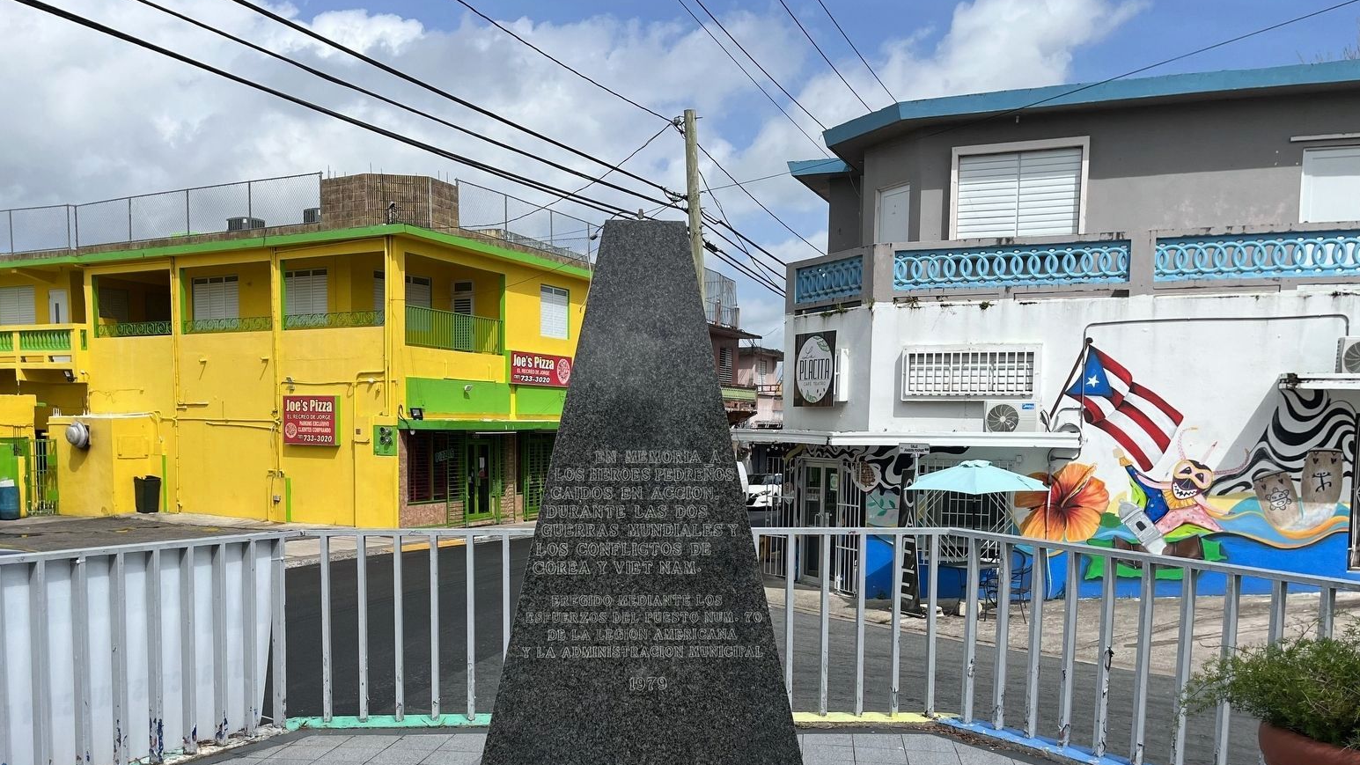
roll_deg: +0.1
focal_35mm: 33
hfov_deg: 59.4
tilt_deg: -3.8
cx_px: 637
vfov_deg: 35.3
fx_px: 1190
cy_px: 512
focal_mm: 5.1
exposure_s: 1/5076
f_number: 1.6
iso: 50
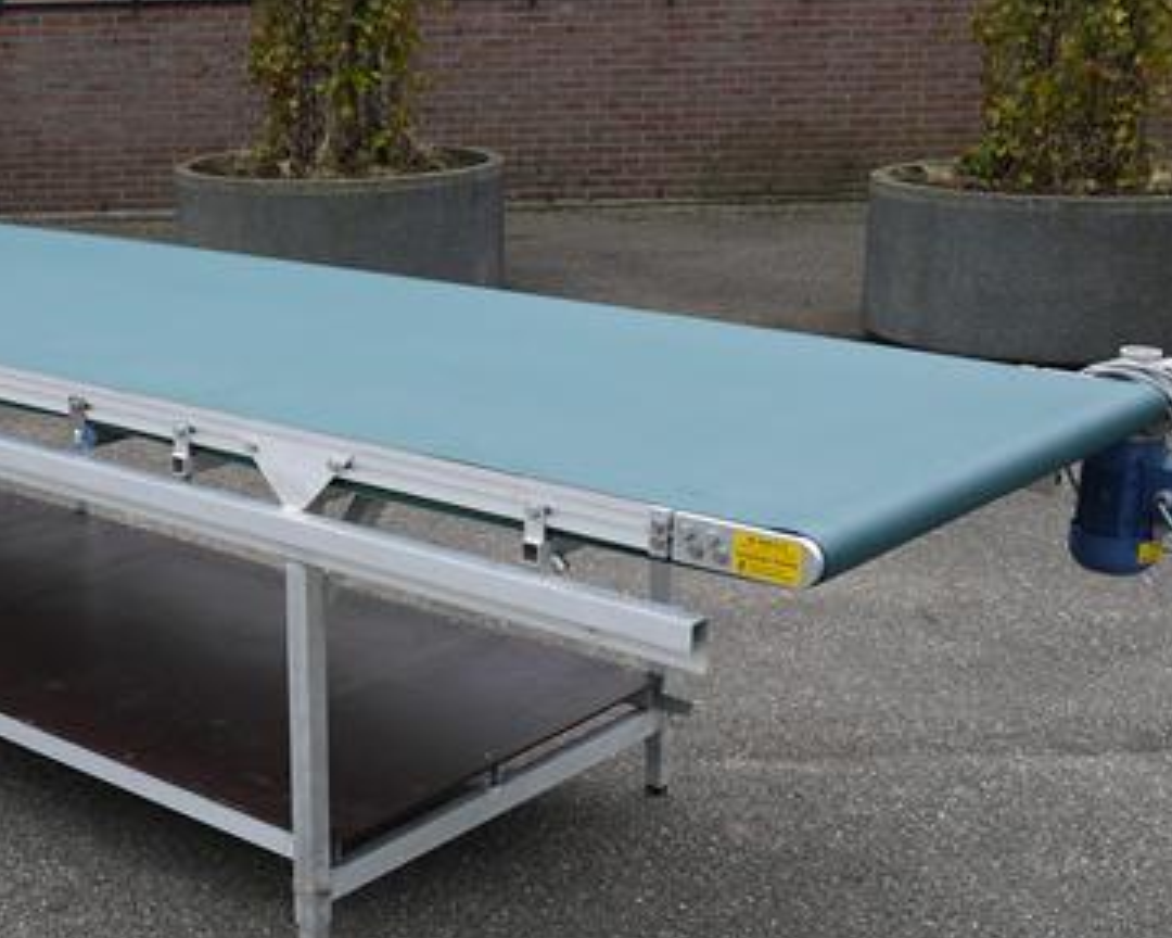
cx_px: 251
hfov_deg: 31.2
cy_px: 563
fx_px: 2047
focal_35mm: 59
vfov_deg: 25.8
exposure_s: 1/200
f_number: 6.3
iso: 100
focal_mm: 17
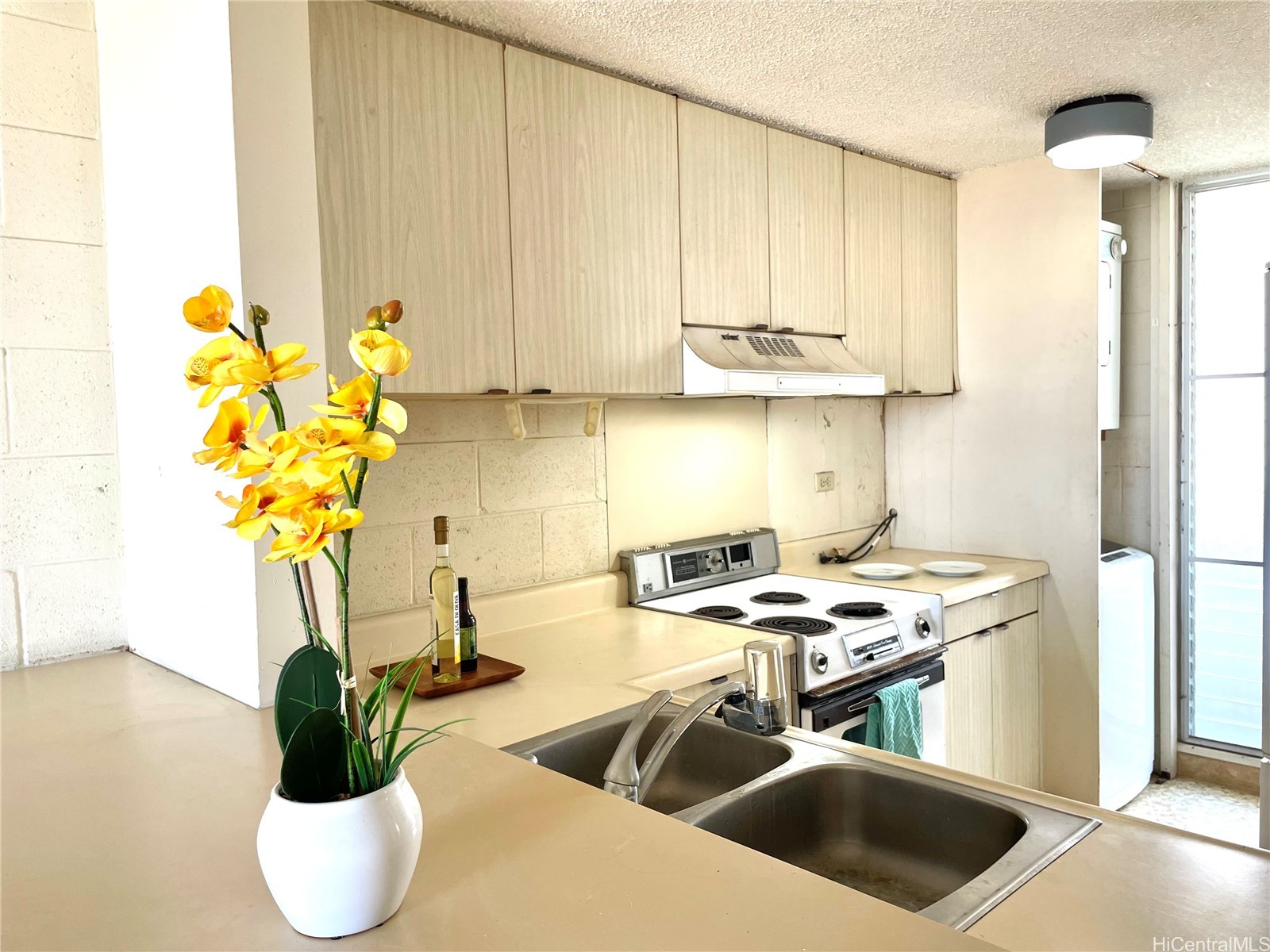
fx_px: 954
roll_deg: +1.5
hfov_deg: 67.3
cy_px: 476
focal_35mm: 26
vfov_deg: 53.1
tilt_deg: -2.7
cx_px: 635
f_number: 1.6
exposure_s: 1/60
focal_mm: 4.2
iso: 64
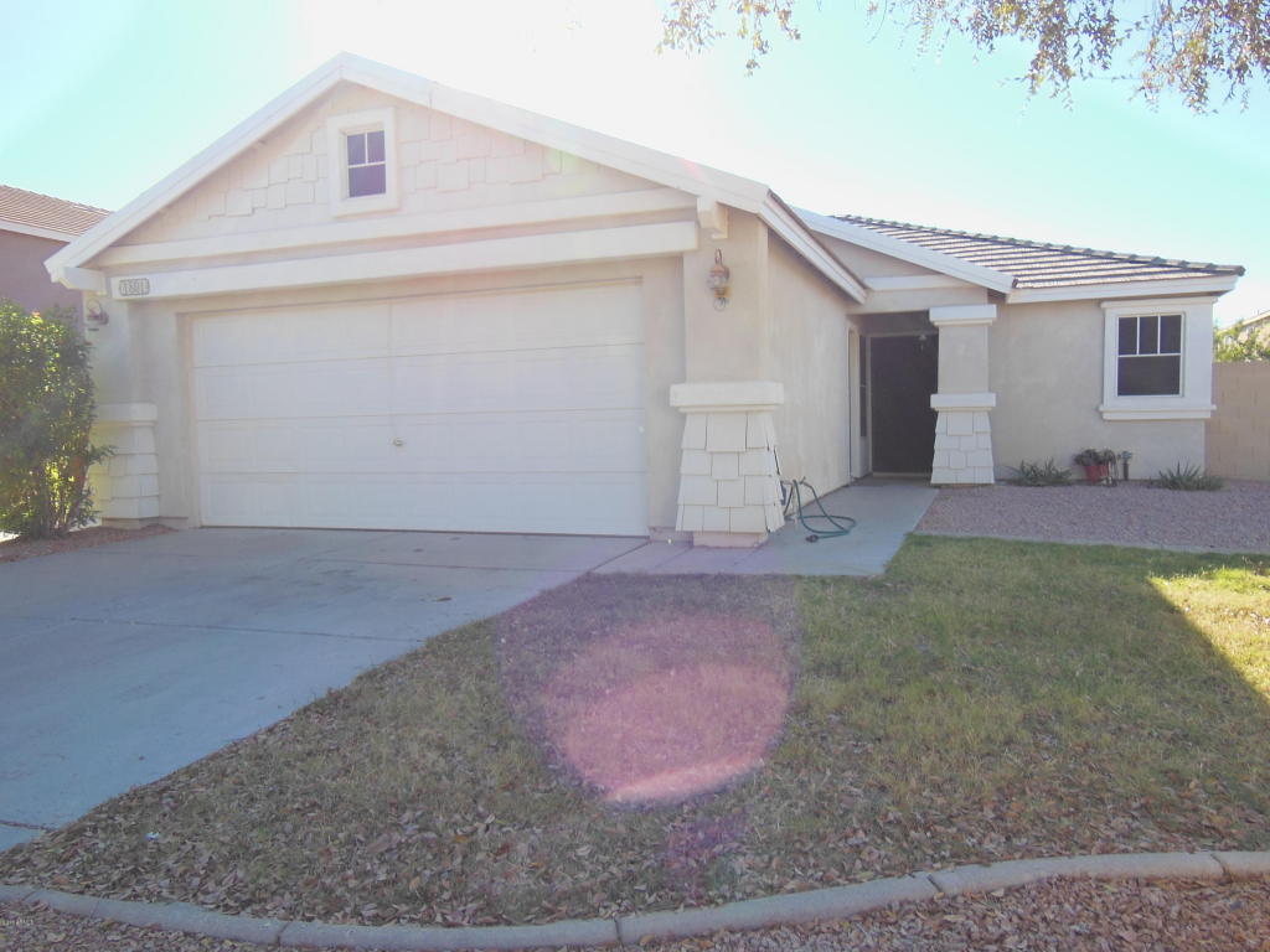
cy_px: 476
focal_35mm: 25
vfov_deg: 54.9
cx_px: 635
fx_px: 917
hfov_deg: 69.4
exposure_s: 1/400
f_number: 3.5
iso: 125
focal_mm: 4.5
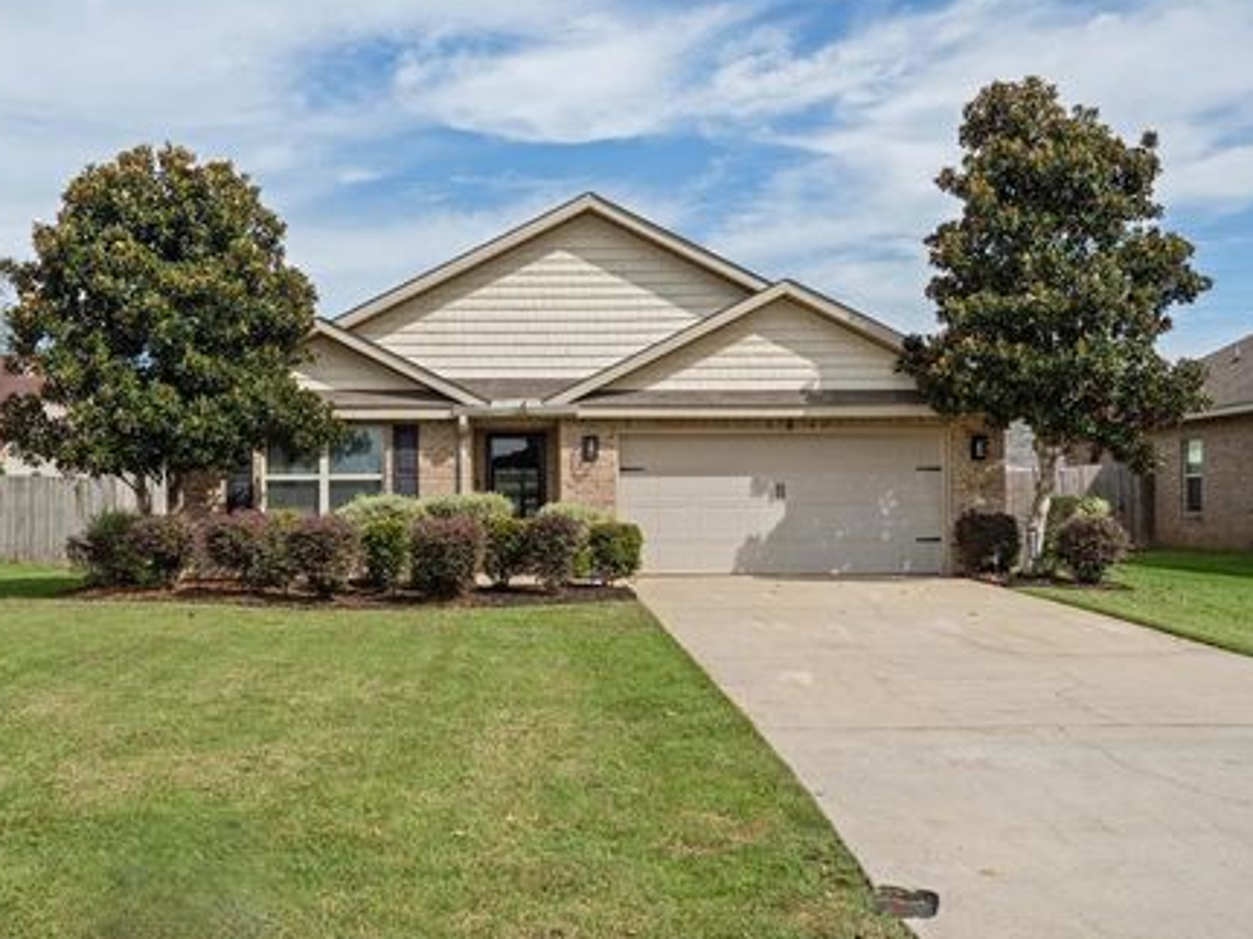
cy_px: 467
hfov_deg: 47.9
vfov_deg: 36.8
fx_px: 1411
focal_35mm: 39
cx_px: 596
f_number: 9
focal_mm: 35
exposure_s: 1/320
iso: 250
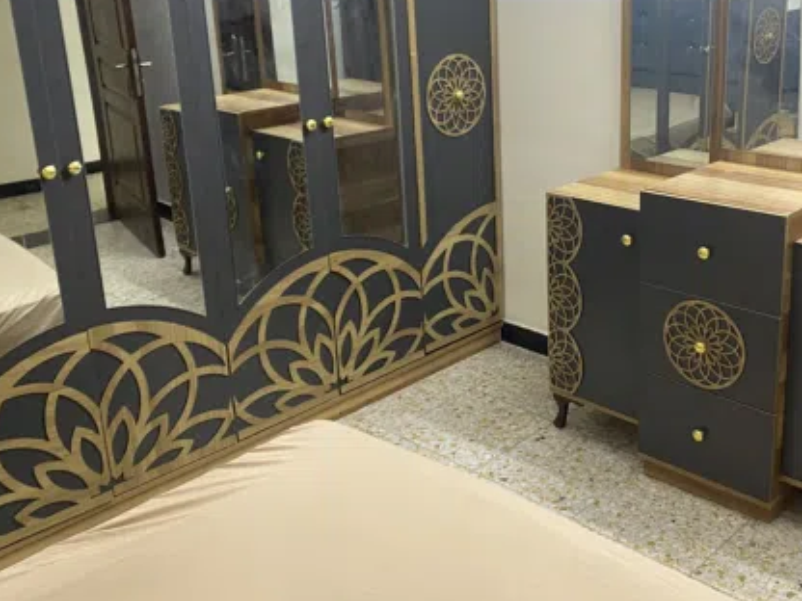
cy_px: 233
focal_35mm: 40
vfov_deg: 35.8
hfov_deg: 46.1
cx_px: 532
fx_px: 927
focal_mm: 4.25
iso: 160
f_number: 1.8
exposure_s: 1/50
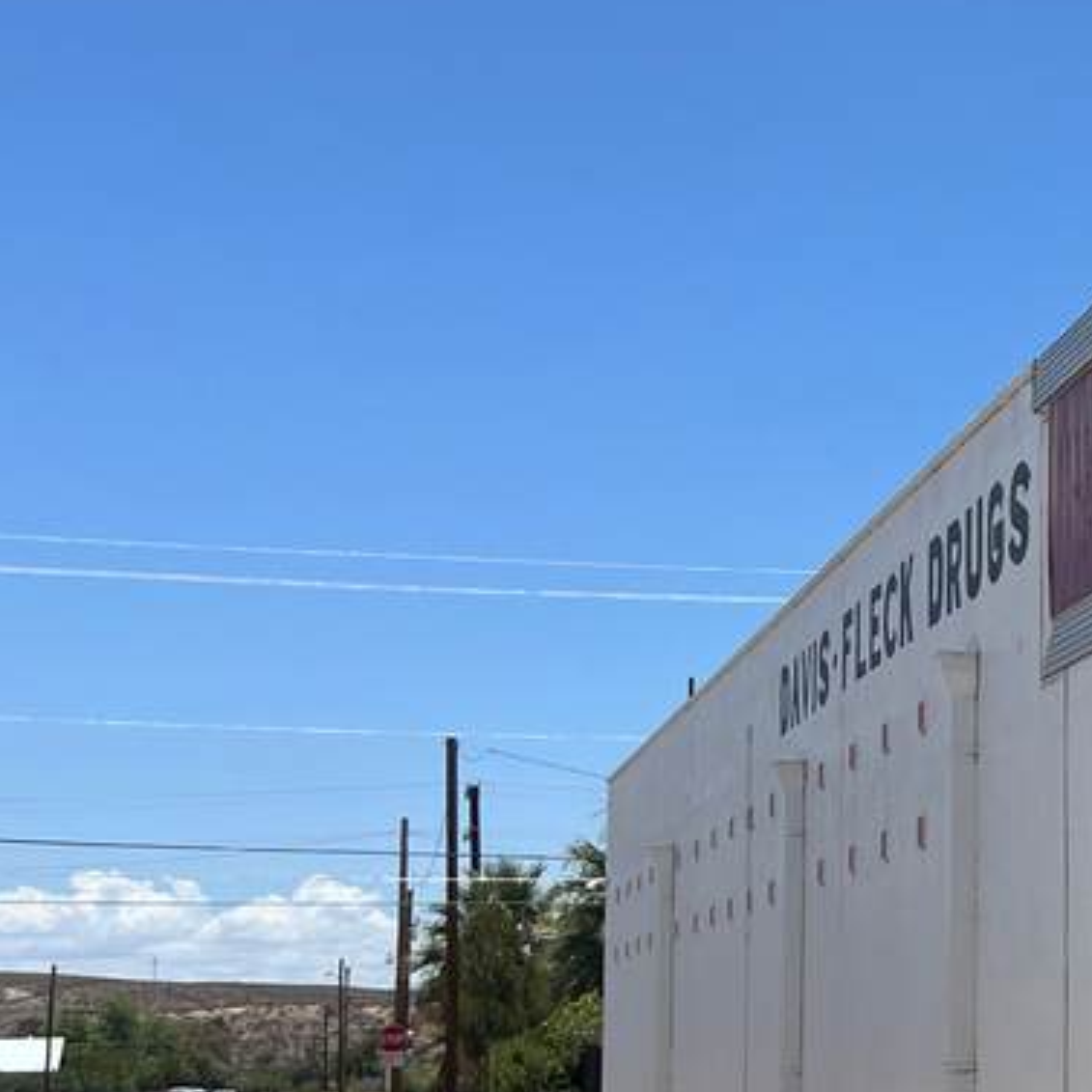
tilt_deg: +6.8
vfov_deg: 22.1
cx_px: 1752
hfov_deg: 18.8
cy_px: 701
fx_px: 2784
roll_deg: +1.7
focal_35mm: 78
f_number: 1.6
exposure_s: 1/5319
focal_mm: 5.1
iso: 50
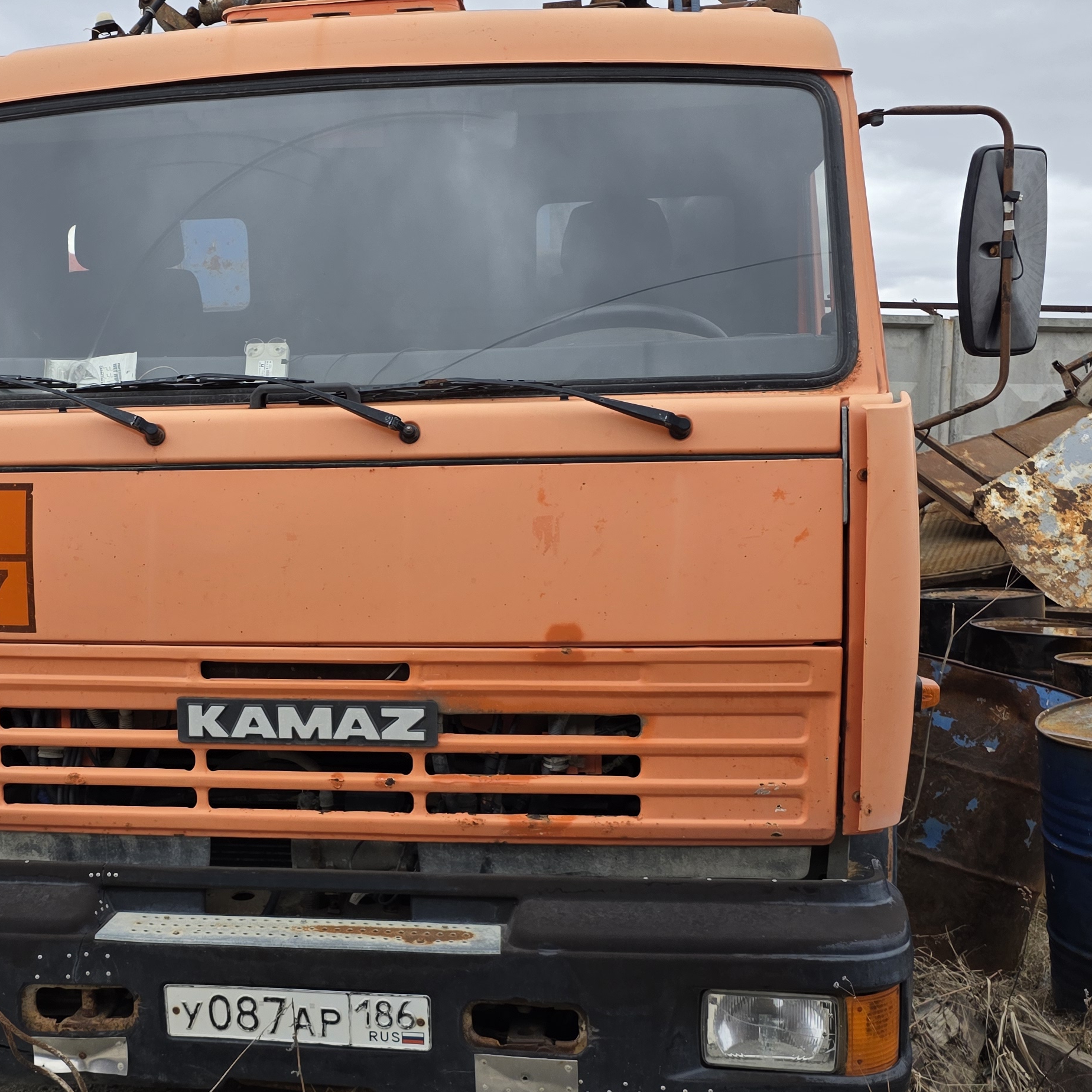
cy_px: 636
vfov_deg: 38.2
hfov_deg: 37.8
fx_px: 1570
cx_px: 334
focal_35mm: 44
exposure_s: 1/1517
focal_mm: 6.3
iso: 80
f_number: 1.7
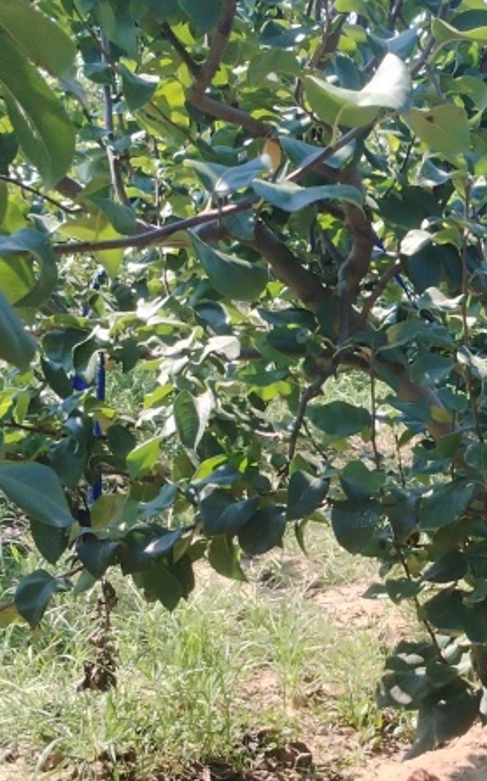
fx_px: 1404
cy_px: 467
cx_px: 554
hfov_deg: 18.8
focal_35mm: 66
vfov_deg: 31.0
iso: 100
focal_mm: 4.25
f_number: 1.8
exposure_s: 1/630
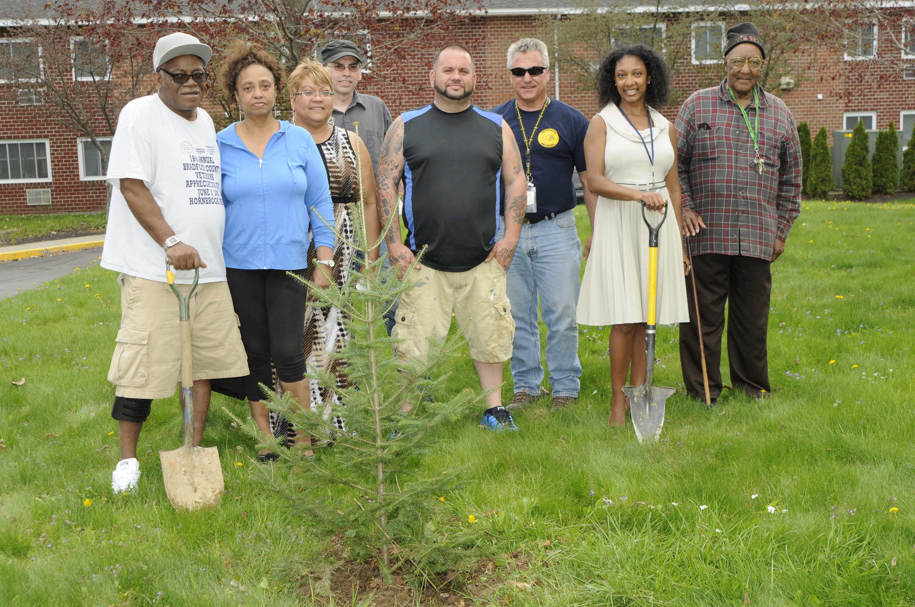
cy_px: 304
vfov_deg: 25.7
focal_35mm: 52
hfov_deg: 37.9
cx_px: 458
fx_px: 1333
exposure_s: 1/250
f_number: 8
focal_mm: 35
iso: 400
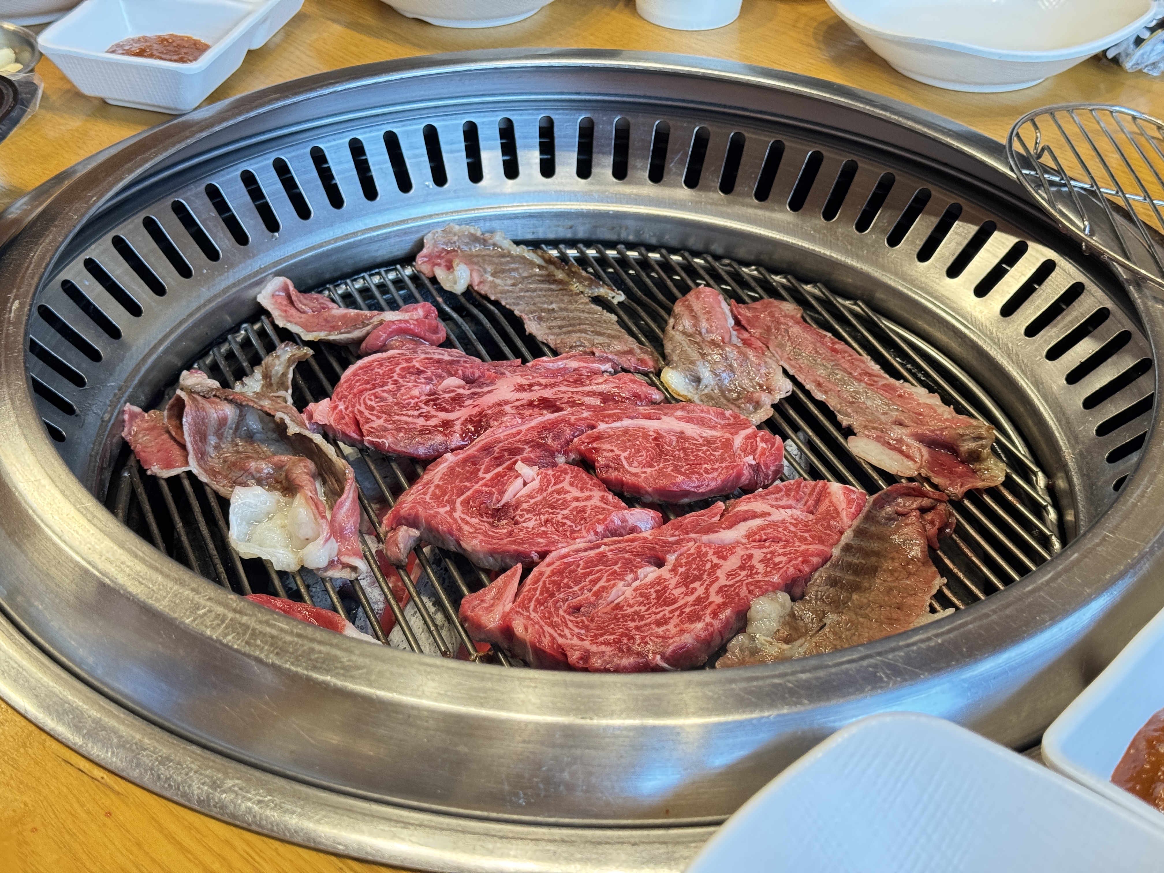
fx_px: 1614
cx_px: 582
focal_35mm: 48
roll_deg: -2.1
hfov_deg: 39.7
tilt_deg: -35.9
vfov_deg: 30.3
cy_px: 436
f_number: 1.78
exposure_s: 1/40
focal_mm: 6.76
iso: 320
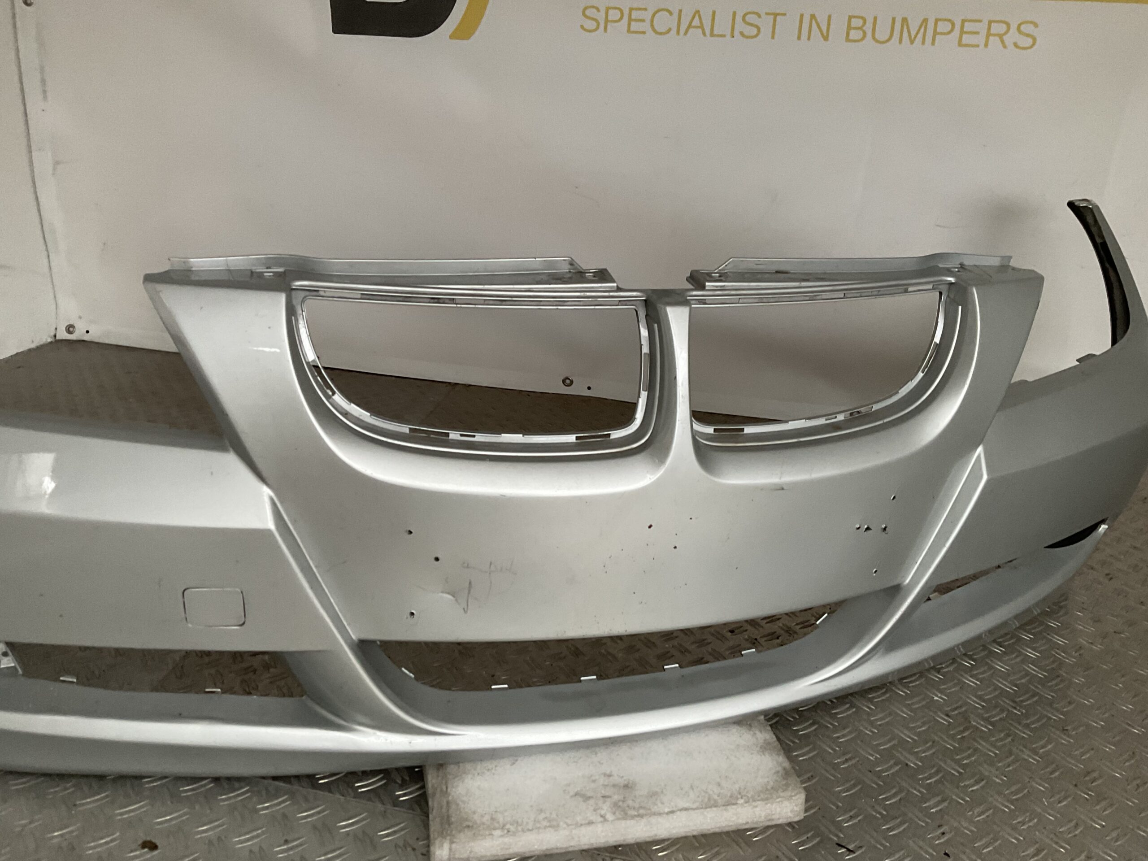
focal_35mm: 29
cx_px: 574
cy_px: 430
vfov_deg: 48.2
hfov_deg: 61.7
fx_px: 962
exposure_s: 1/60
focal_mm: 3
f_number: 1.8
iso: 100
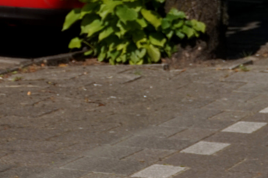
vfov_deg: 6.2
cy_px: -112
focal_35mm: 218
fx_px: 1620
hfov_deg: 9.3
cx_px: -48
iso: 100
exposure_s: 1/500
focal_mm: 43
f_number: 7.1
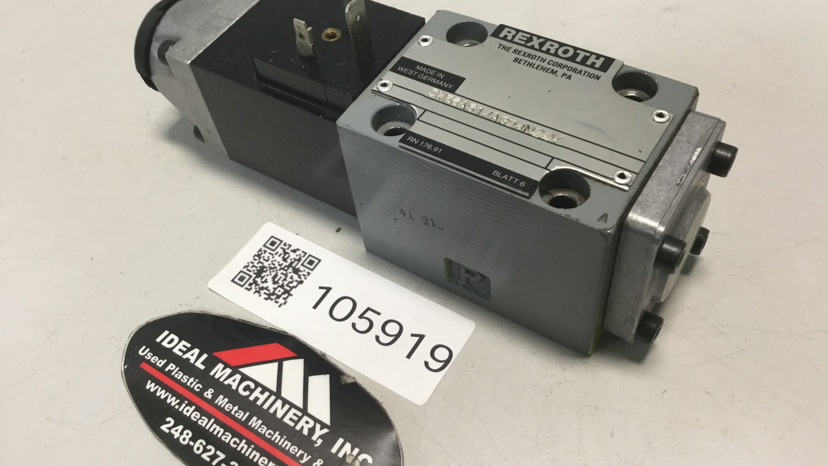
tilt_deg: -53.6
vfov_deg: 34.6
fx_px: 747
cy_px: 247
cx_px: 416
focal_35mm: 34
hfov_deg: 58.0
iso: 64
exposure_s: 1/30
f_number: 2.4
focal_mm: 3.3
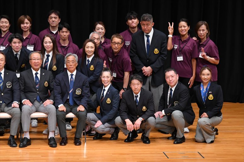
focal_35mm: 225
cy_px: 81
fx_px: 1524
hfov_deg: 9.2
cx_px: 122
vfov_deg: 6.1
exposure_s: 1/400
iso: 3200
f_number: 5.6
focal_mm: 150
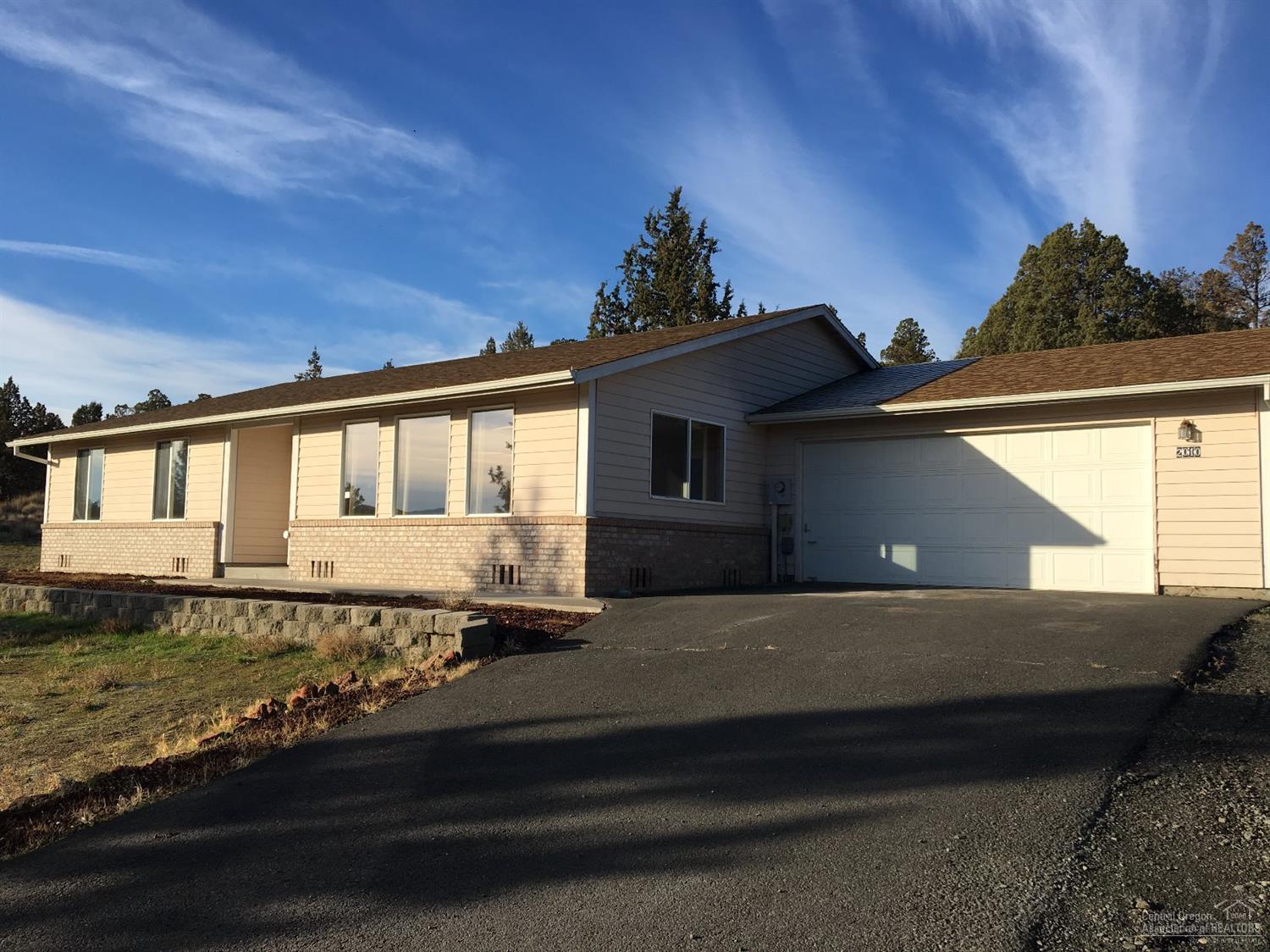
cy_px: 476
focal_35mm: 29
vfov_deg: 48.2
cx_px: 635
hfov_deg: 61.7
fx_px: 1064
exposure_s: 1/1261
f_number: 2.2
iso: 25
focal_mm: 4.15
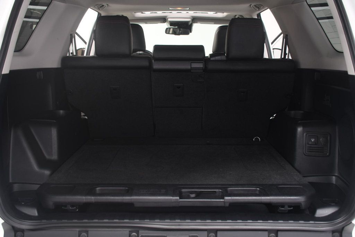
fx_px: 384
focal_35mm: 39
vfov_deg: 34.2
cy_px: 118
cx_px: 178
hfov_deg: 49.6
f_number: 3.8
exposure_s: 1/160
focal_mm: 26
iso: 100
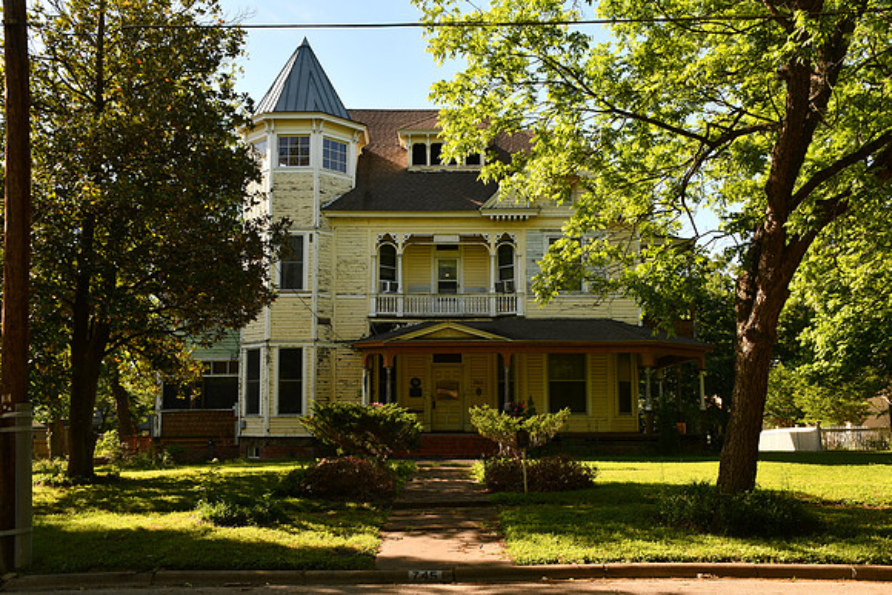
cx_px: 446
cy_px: 298
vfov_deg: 34.2
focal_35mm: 39
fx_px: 967
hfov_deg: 49.5
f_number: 10
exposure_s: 1/50
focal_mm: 26
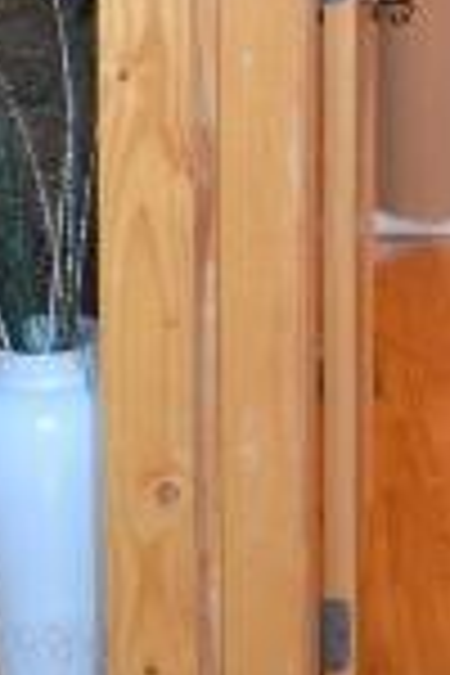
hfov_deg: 11.0
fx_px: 2156
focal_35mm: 115
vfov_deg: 17.1
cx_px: 853
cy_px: -99
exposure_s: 1/60
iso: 800
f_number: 3.5
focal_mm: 18
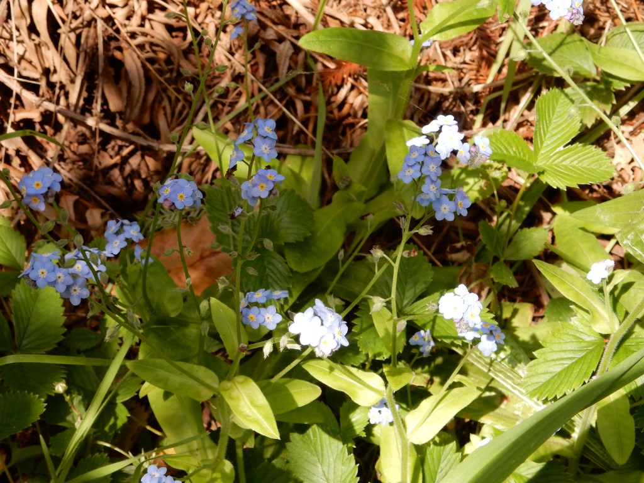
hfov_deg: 19.8
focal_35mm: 99
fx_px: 1842
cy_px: 242
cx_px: 322
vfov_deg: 14.9
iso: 125
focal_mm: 17.6
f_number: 5.3
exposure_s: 1/160
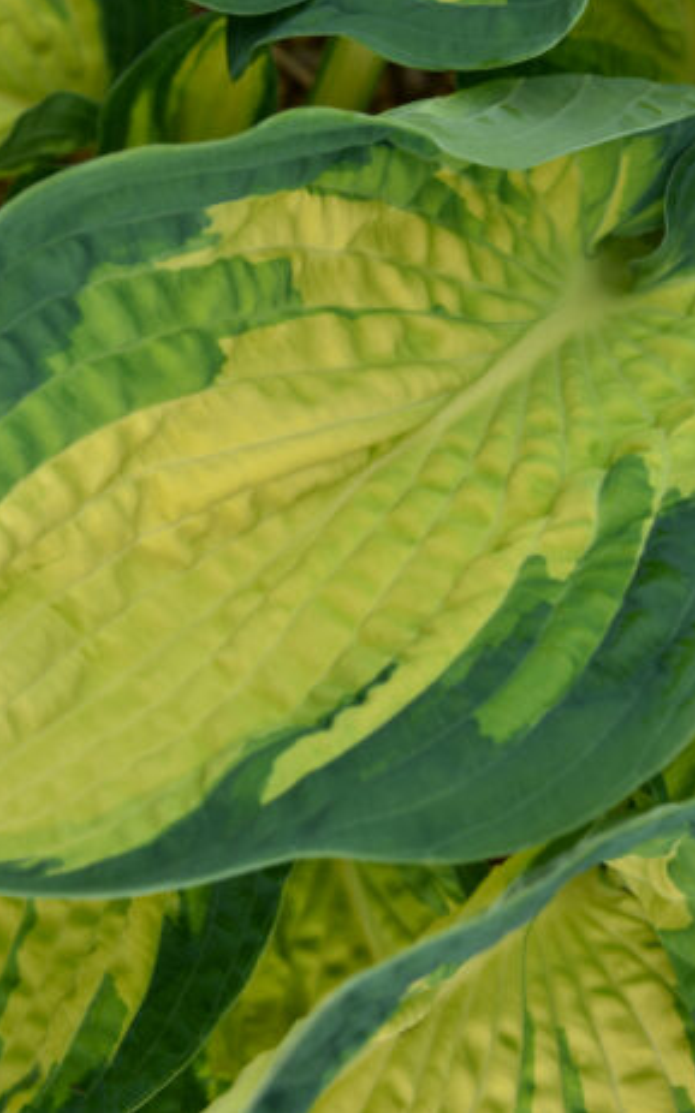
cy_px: 554
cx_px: 387
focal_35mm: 185
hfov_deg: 7.1
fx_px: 5612
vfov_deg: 11.3
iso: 200
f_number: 8
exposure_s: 1/200
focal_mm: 120
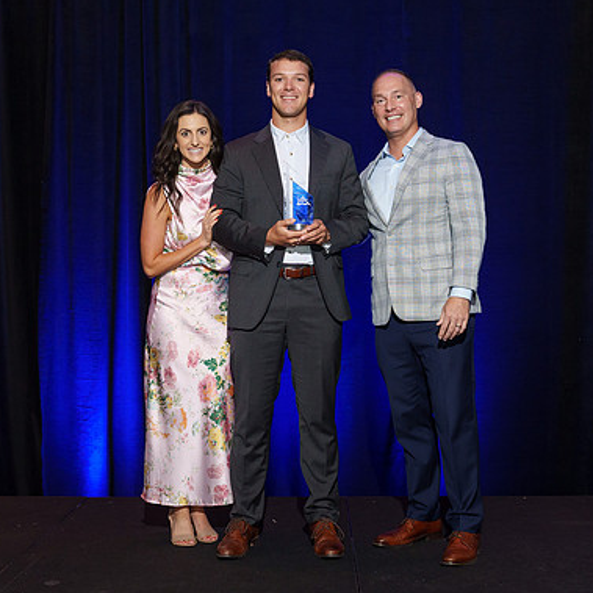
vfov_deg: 32.2
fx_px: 1027
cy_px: 293
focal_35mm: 53
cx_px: 320
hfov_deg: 32.2
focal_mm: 37
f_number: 5
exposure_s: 1/60
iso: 1000
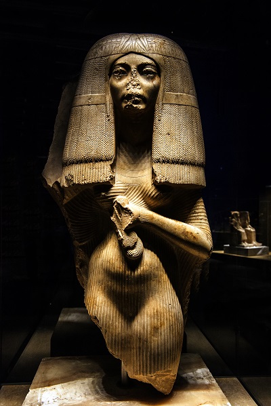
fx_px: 395
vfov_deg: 54.4
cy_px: 203
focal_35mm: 35
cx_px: 136
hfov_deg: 37.9
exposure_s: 1/125
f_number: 10
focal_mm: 35
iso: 2500
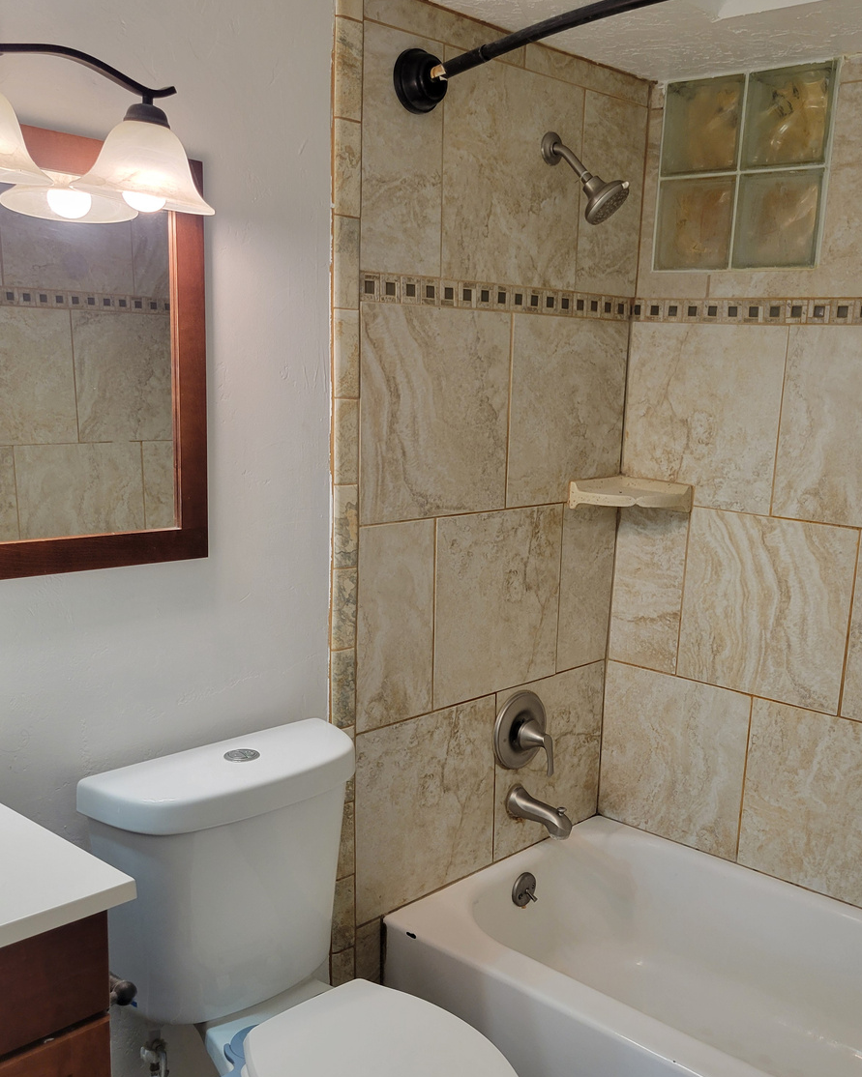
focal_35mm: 35
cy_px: 601
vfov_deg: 51.4
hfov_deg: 42.1
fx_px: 1116
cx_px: 503
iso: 125
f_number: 1.8
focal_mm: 5.4
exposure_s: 1/120
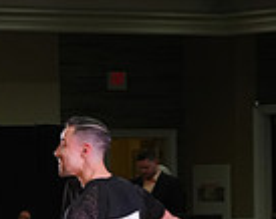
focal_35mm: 279
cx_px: 70
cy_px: 354
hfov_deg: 6.9
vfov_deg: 5.5
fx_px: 2274
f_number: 5.6
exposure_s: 1/60
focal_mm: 70
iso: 1000
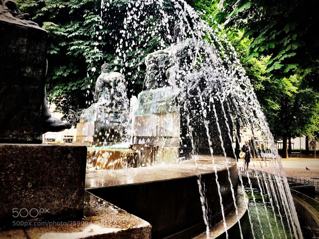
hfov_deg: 61.7
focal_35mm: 29
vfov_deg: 48.2
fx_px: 267
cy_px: 120
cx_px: 160
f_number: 2.2
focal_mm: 4.15
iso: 32
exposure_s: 1/221
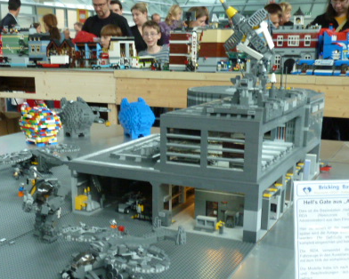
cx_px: 136
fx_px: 527
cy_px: 194
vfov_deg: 29.4
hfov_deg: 36.5
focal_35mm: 51
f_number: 3.5
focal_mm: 5.3
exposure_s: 1/30
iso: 320
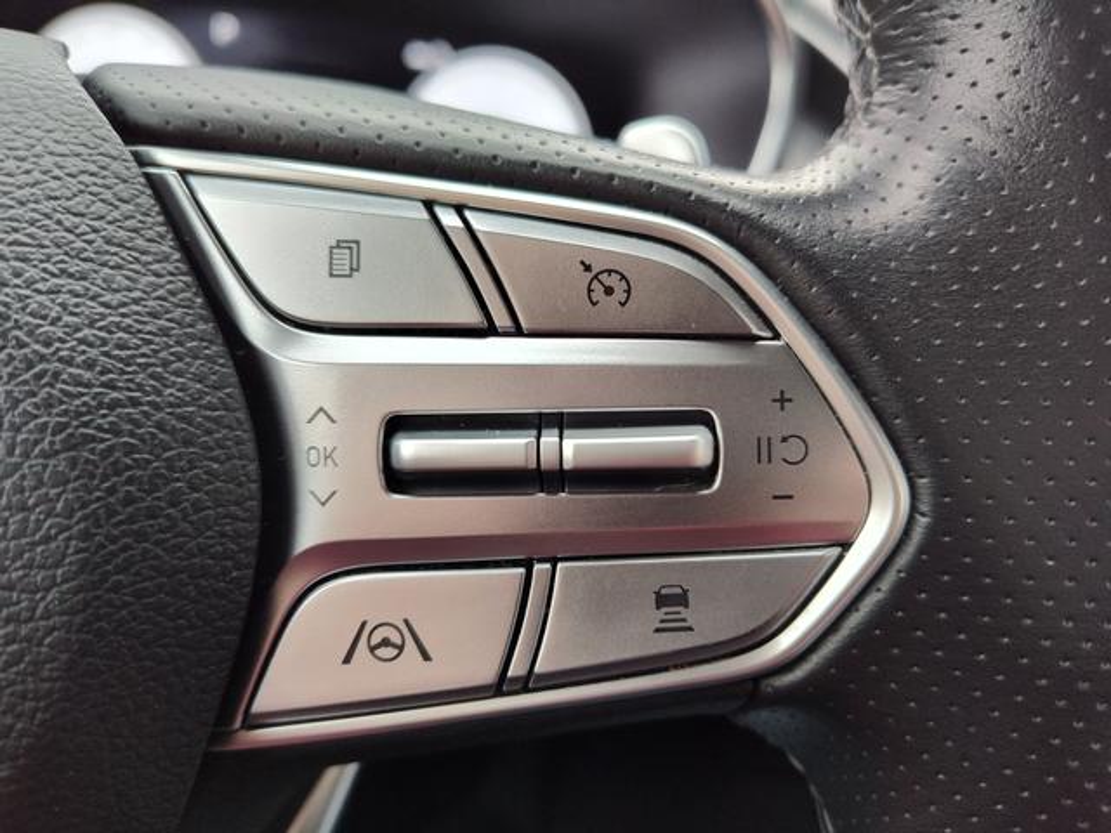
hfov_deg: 73.9
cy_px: 416
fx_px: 738
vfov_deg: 58.9
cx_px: 556
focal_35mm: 23
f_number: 1.88
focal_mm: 5.56
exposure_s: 1/120
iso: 275
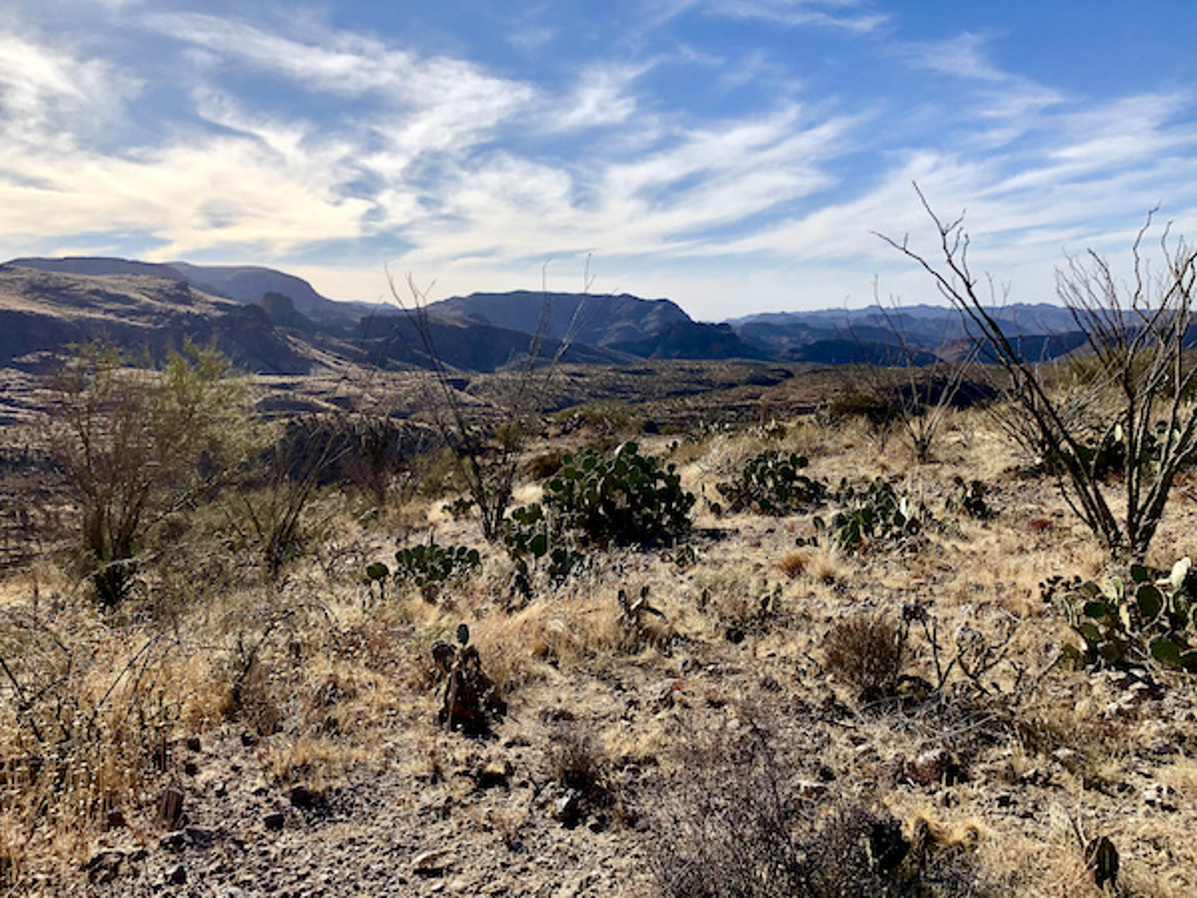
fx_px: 968
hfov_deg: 63.4
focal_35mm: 28
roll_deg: +1.8
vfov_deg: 49.7
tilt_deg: -7.0
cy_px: 449
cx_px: 598
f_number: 1.8
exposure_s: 1/3690
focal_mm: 4
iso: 20
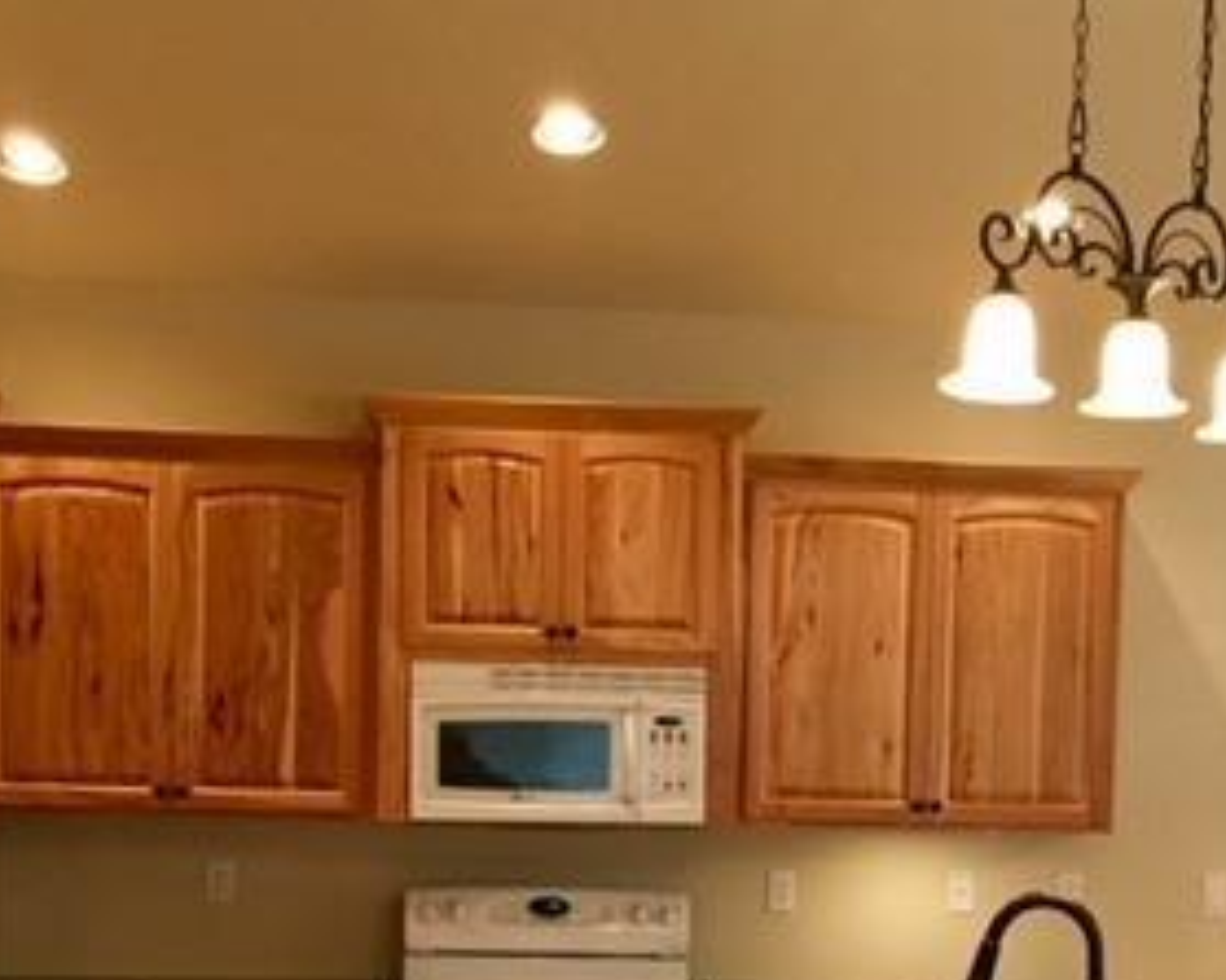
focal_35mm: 65
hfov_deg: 29.1
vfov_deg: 22.7
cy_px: 940
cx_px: 721
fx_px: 2358
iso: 200
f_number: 2.2
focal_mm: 4.15
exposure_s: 1/30
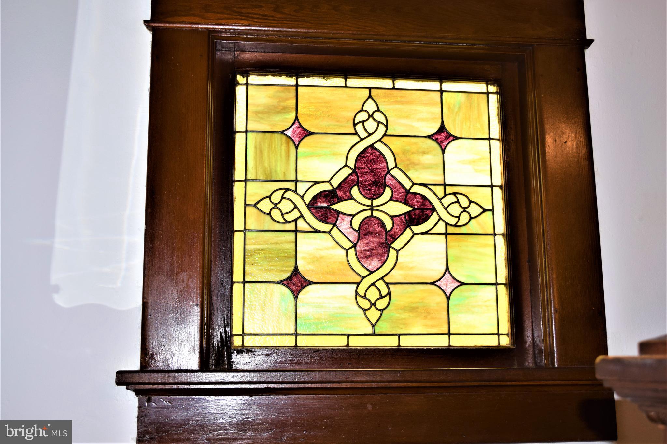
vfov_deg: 31.9
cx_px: 334
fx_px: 778
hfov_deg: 46.4
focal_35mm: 42
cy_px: 222
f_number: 5.6
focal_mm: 28
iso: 360
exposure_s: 1/125
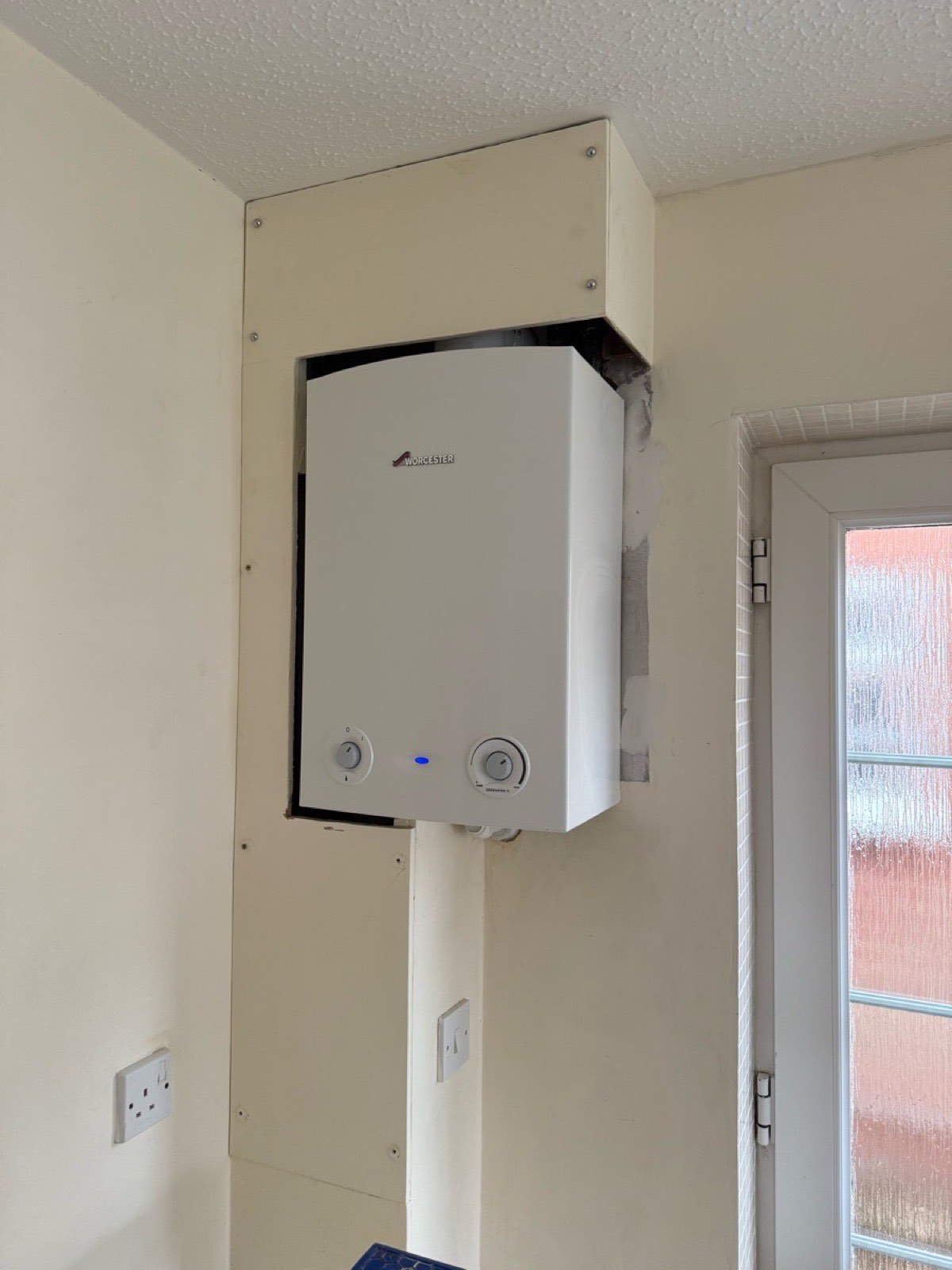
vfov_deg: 71.6
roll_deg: -1.2
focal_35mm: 24
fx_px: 880
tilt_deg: +3.2
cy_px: 635
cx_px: 476
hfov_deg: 56.8
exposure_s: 1/64
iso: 200
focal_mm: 6.76
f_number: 1.78
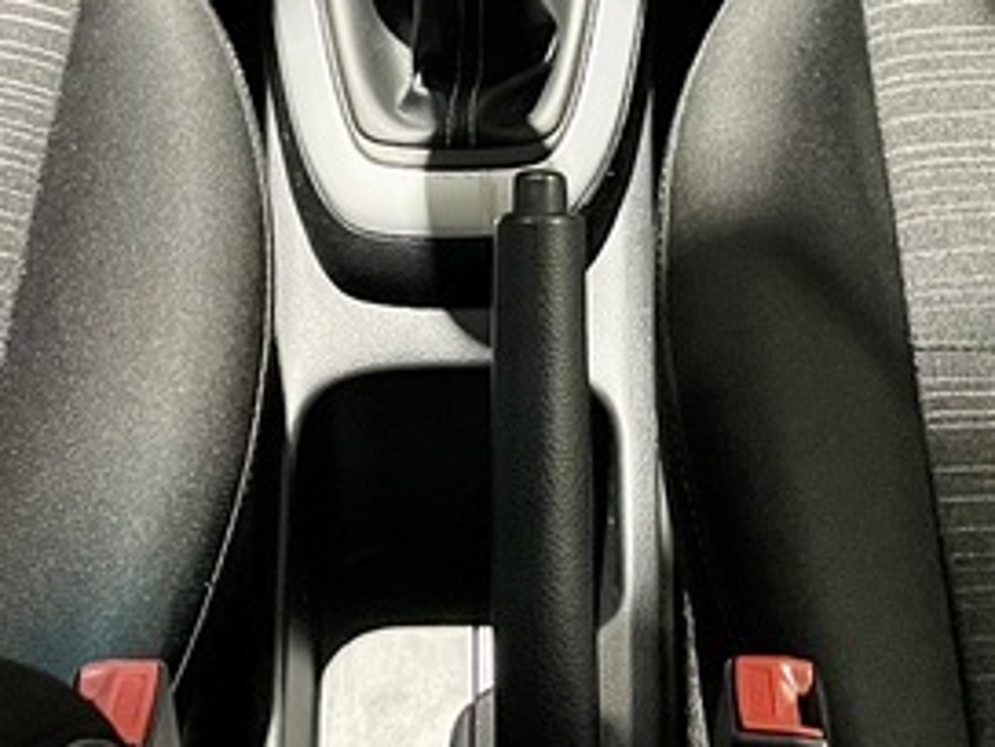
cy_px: -421
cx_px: 571
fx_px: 2817
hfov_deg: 20.0
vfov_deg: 14.0
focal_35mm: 98
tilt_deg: -36.5
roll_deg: -0.9
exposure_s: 1/25
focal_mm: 4.2
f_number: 1.6
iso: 640
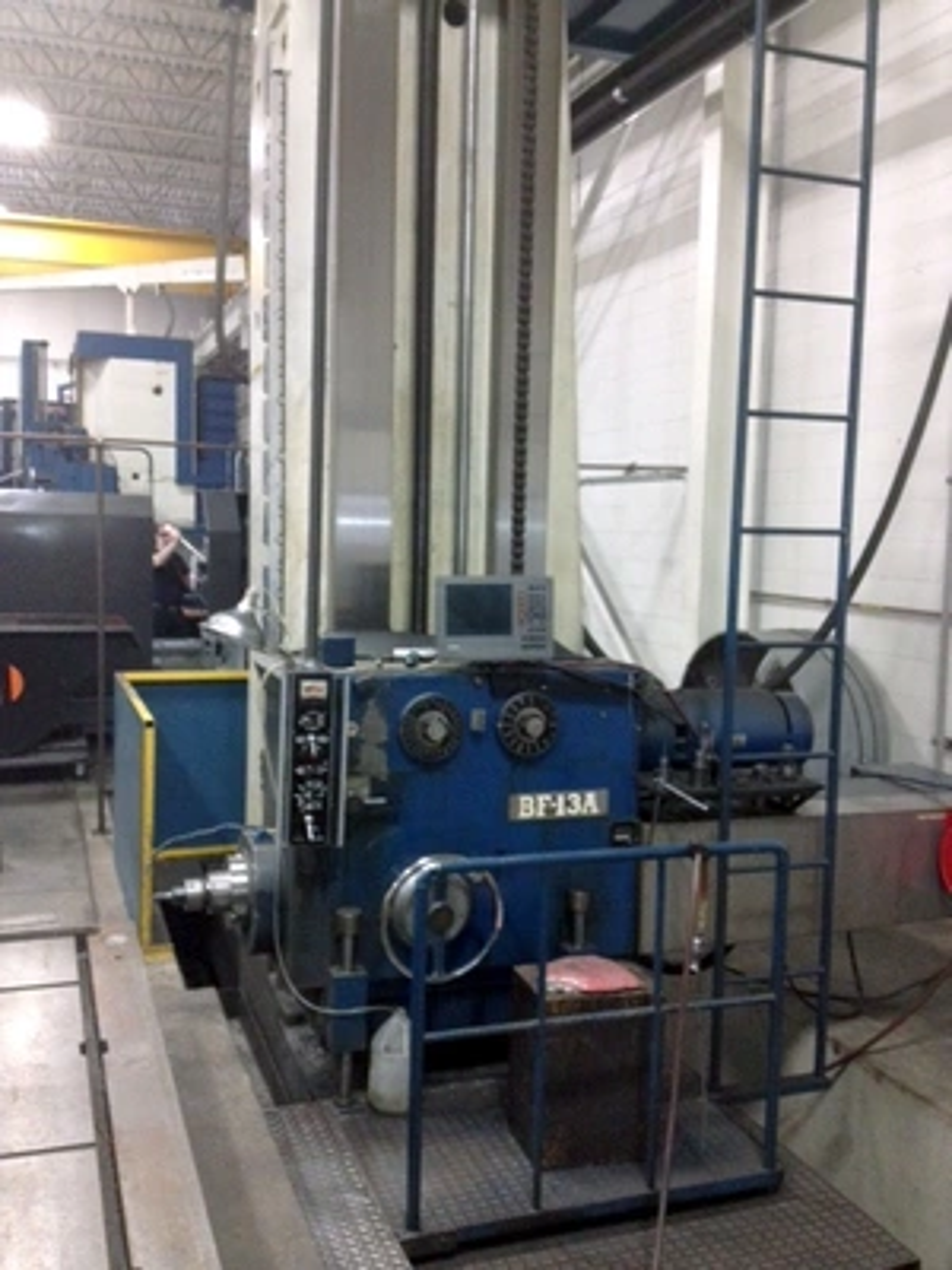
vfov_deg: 52.6
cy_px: 635
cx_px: 476
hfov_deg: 40.7
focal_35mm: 35
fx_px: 1283
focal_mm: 4.28
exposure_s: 1/20
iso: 320
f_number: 2.4
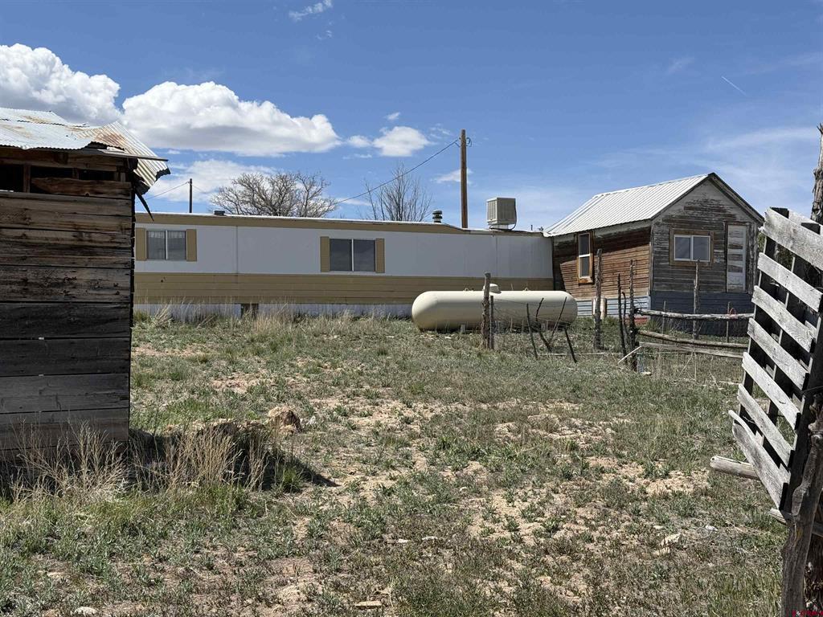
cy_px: 308
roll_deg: -0.2
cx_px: 412
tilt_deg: +3.0
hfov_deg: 39.7
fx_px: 1141
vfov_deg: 30.3
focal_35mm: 48
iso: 64
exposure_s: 1/5208
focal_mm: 6.76
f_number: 1.78
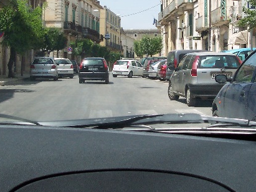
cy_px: 19
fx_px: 547
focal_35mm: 74
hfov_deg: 26.3
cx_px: 153
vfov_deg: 19.5
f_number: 4.8
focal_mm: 8
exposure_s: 1/500
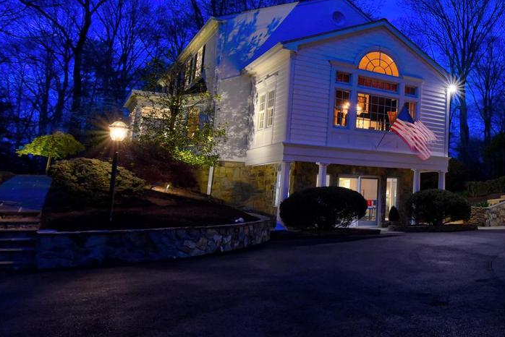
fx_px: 463
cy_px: 135
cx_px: 503
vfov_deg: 39.8
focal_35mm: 33
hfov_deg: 47.6
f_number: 7.1
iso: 2500
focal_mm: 16
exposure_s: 1/13
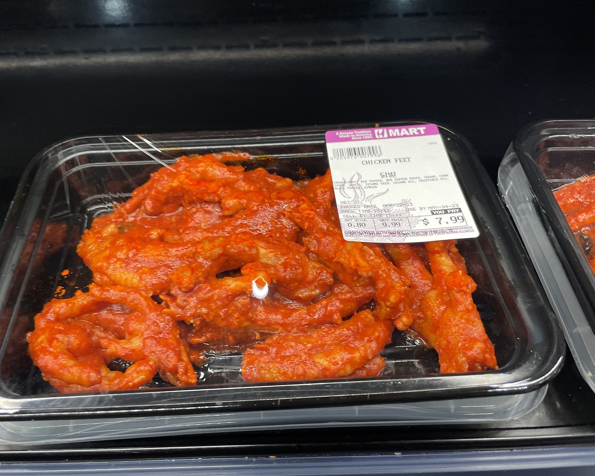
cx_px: 270
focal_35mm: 28
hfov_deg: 62.1
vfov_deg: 51.5
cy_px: 234
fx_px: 493
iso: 125
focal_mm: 4.2
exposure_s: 1/118
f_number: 1.6
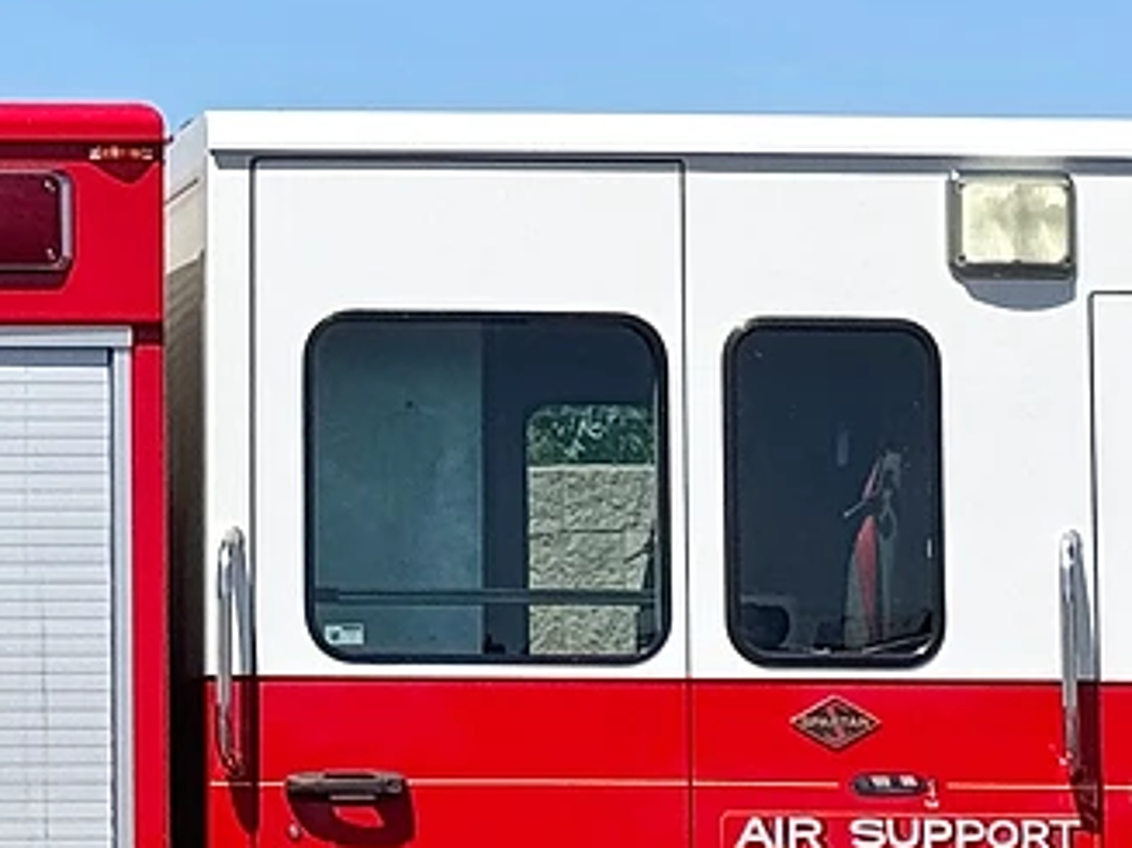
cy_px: -22
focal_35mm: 215
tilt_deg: +5.5
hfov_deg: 9.1
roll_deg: +0.6
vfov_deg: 6.9
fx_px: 7028
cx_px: -158
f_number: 1.78
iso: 64
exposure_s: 1/7092
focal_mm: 6.76
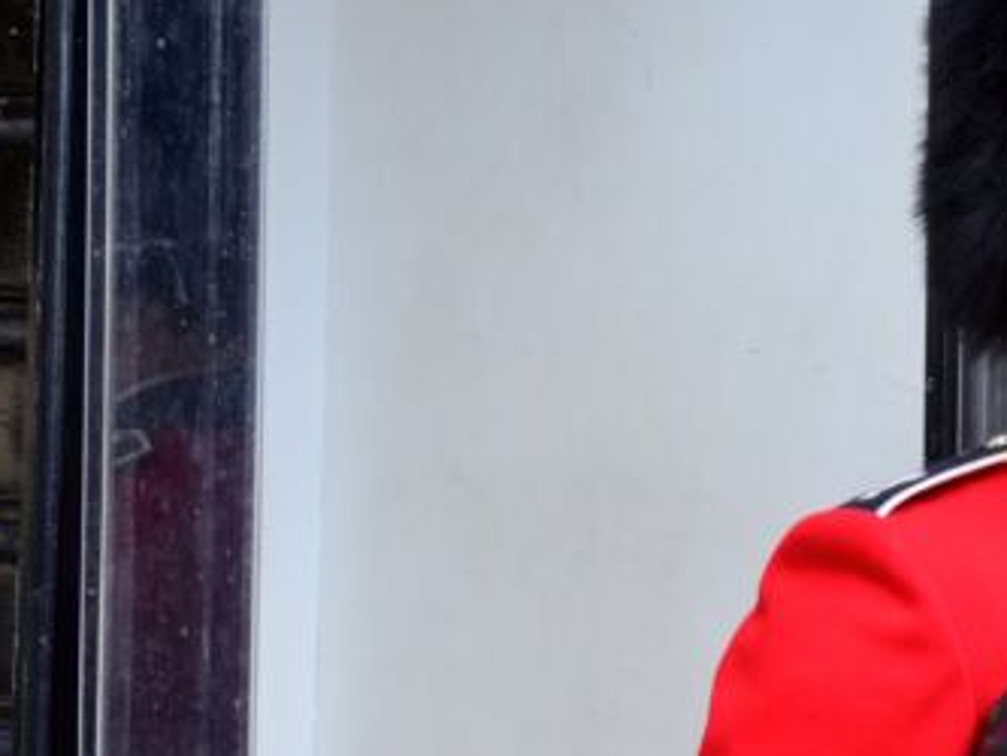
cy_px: 319
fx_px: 10852
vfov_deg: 4.0
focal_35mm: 373
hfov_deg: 5.3
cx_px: 928
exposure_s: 1/25
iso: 200
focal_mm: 135
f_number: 16
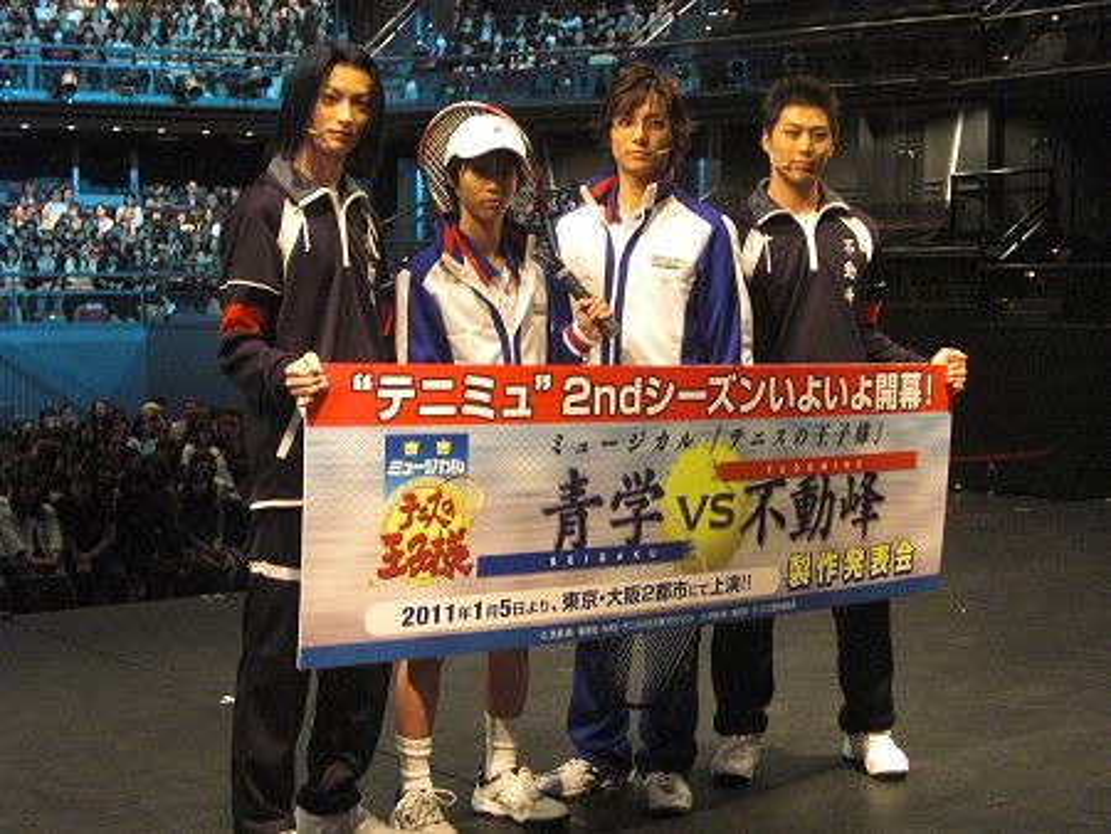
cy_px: 417
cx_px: 556
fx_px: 1766
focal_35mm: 55
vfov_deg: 26.6
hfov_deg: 34.9
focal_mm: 9.8
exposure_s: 1/30
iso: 800
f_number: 3.6
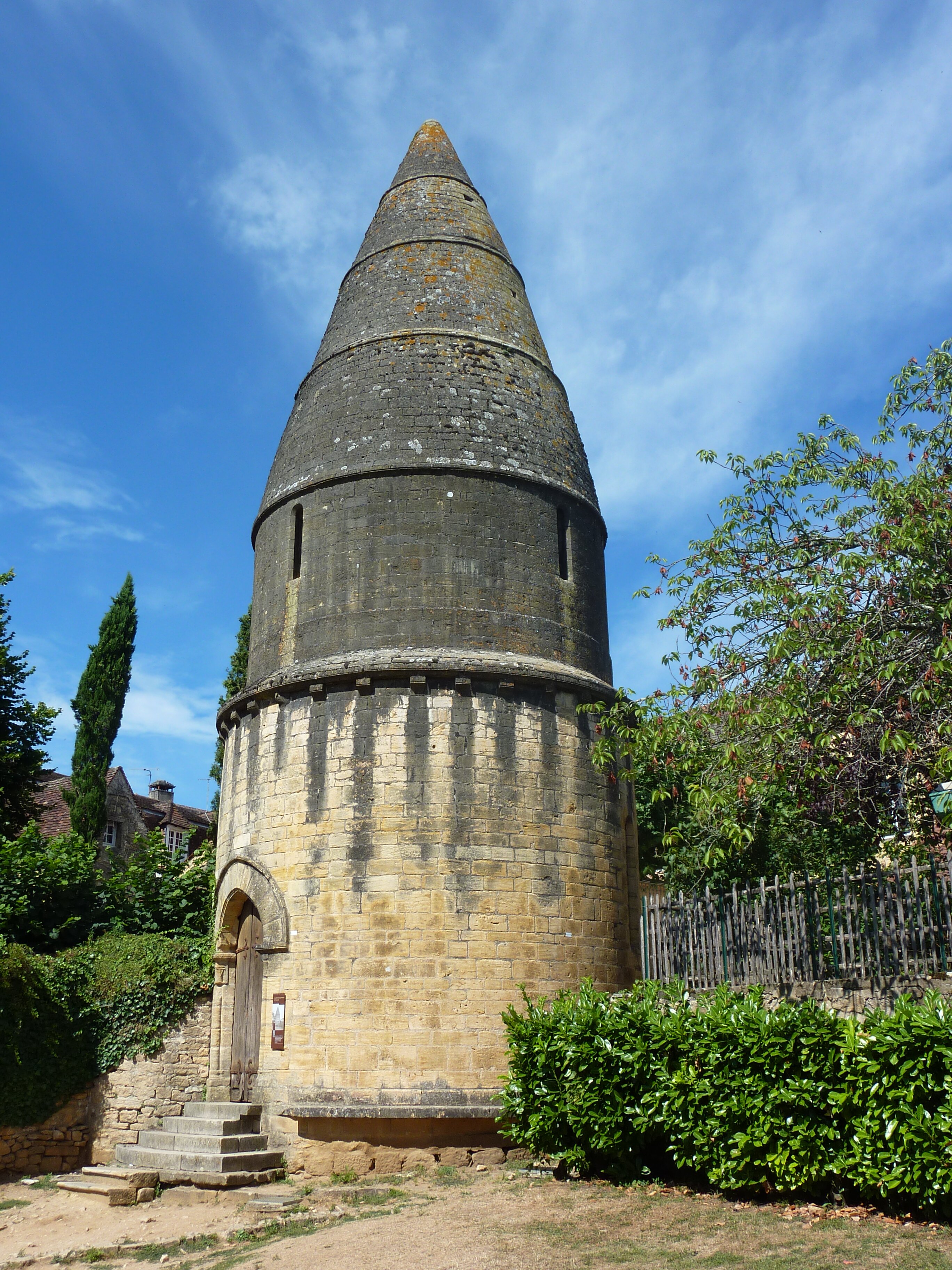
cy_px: 635
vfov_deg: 56.8
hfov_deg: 44.2
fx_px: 1173
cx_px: 476
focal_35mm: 32
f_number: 5
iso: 80
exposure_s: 1/500
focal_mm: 5.3
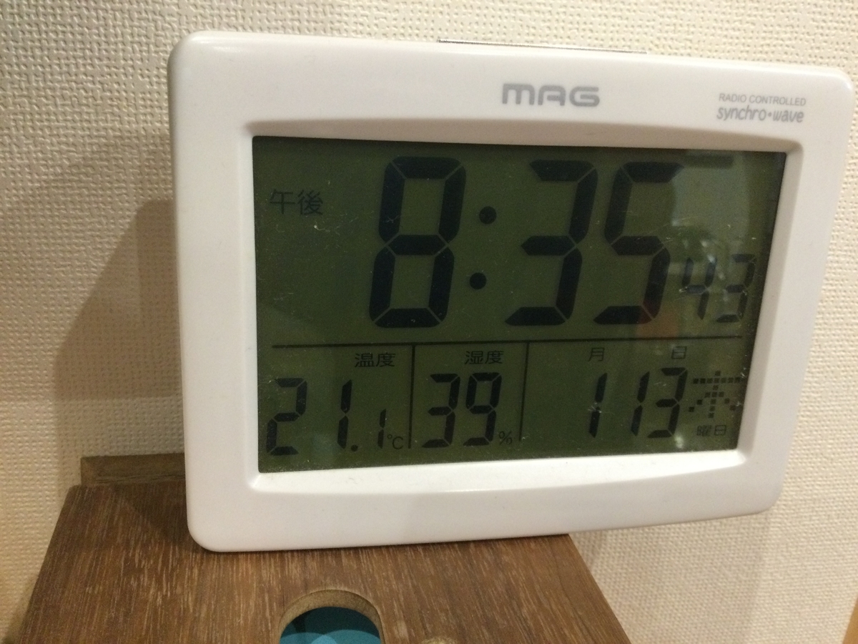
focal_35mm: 31
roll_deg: -4.0
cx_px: 429
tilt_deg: -23.1
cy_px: 322
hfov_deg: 58.4
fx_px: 768
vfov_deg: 45.4
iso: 200
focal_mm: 3.3
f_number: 2.4
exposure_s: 1/15
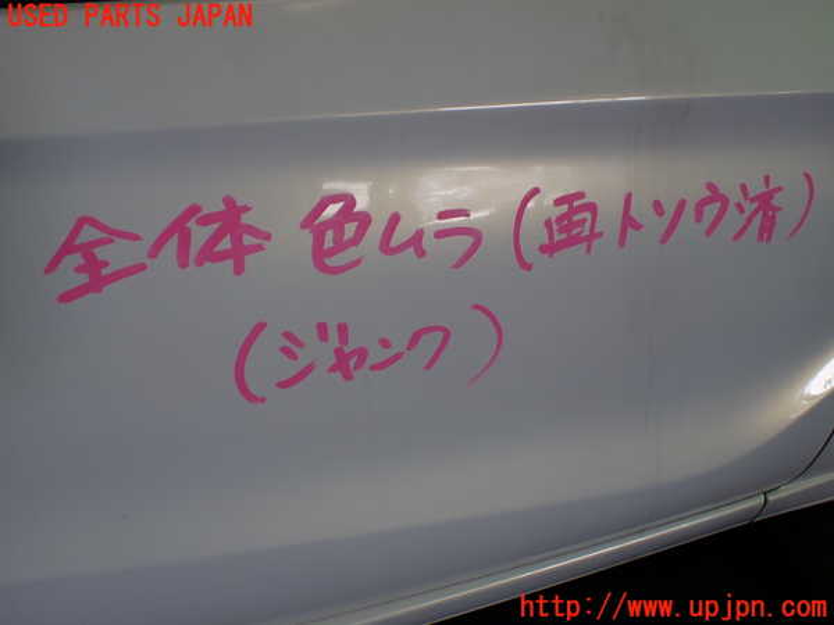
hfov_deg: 56.8
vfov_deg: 44.2
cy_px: 312
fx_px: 771
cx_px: 417
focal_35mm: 32
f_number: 2.4
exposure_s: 1/125
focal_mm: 5.79
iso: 100
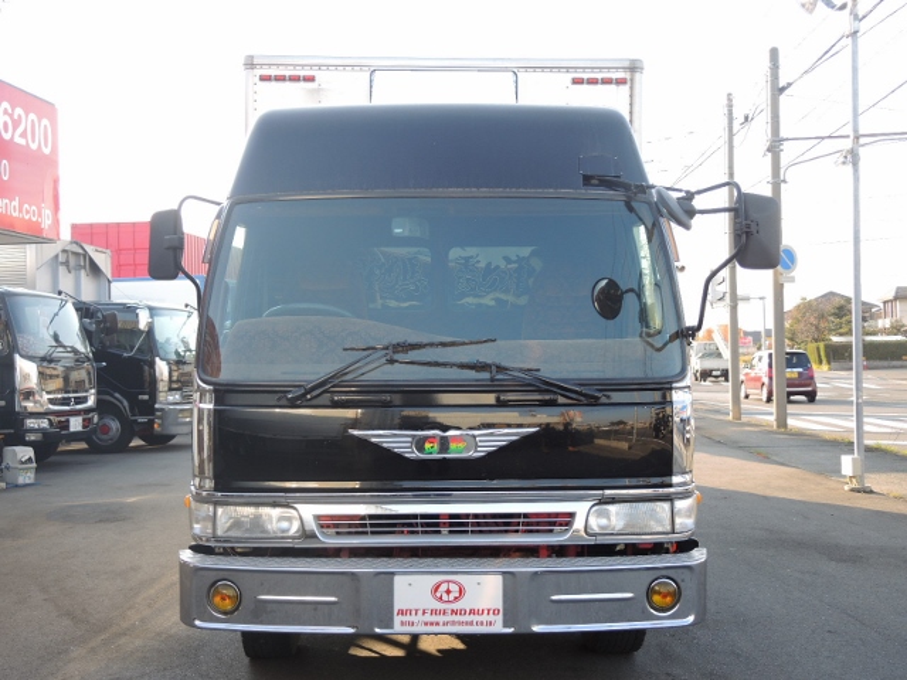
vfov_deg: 37.7
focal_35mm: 38
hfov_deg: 49.0
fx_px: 996
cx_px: 454
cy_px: 340
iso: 80
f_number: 2.2
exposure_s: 1/250
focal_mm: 8.2
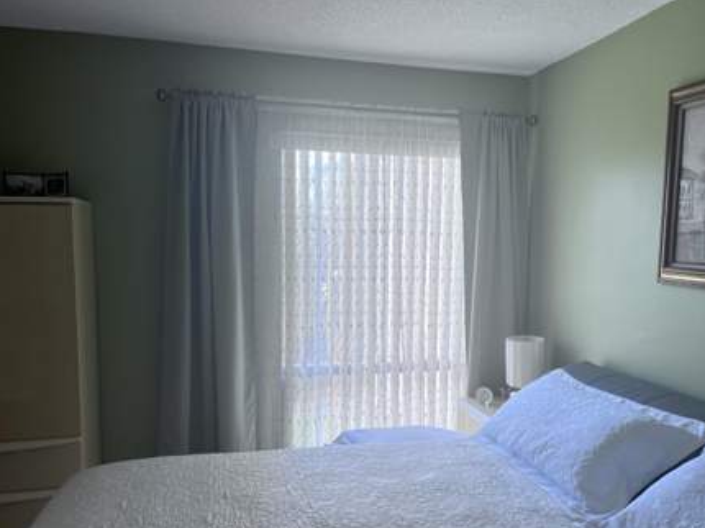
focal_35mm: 29
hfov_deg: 61.5
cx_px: 390
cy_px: 291
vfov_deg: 48.1
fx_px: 590
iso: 32
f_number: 1.6
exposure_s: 1/126
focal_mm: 5.1
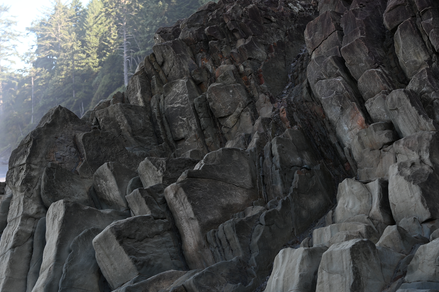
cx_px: 225
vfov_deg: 17.1
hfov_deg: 25.4
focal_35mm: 80
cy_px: 151
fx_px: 975
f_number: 5
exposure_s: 1/100
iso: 100
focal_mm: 50
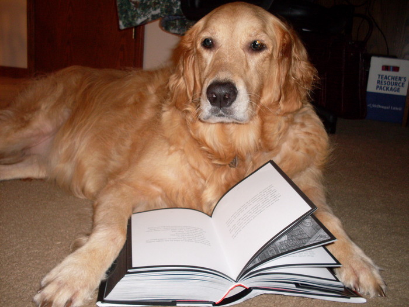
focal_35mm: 38
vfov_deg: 37.7
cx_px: 204
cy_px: 154
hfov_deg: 49.0
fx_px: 449
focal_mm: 6.3
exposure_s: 1/45
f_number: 2.8
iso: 100
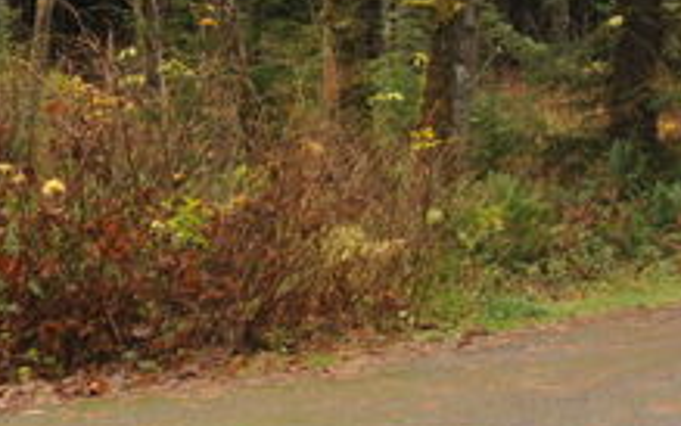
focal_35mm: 130
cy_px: -143
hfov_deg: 15.8
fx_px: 2413
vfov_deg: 9.9
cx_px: 684
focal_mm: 35
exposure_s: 1/60
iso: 200
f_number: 4
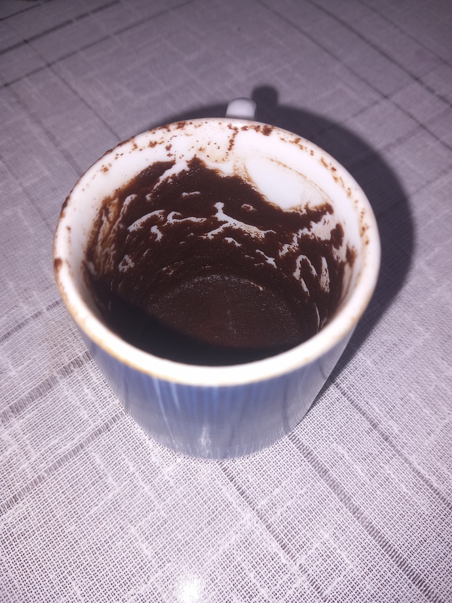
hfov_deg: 51.4
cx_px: 226
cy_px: 302
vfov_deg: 65.3
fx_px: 470
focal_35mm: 27
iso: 20
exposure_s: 1/50
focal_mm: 4
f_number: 1.8
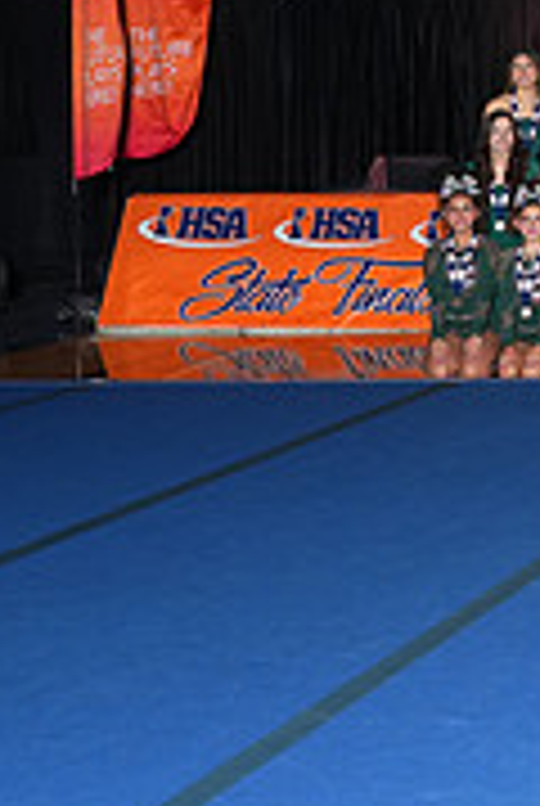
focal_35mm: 97
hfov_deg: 11.7
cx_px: 1287
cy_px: 88
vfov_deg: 20.6
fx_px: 2174
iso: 1000
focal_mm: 30
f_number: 8
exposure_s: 1/160
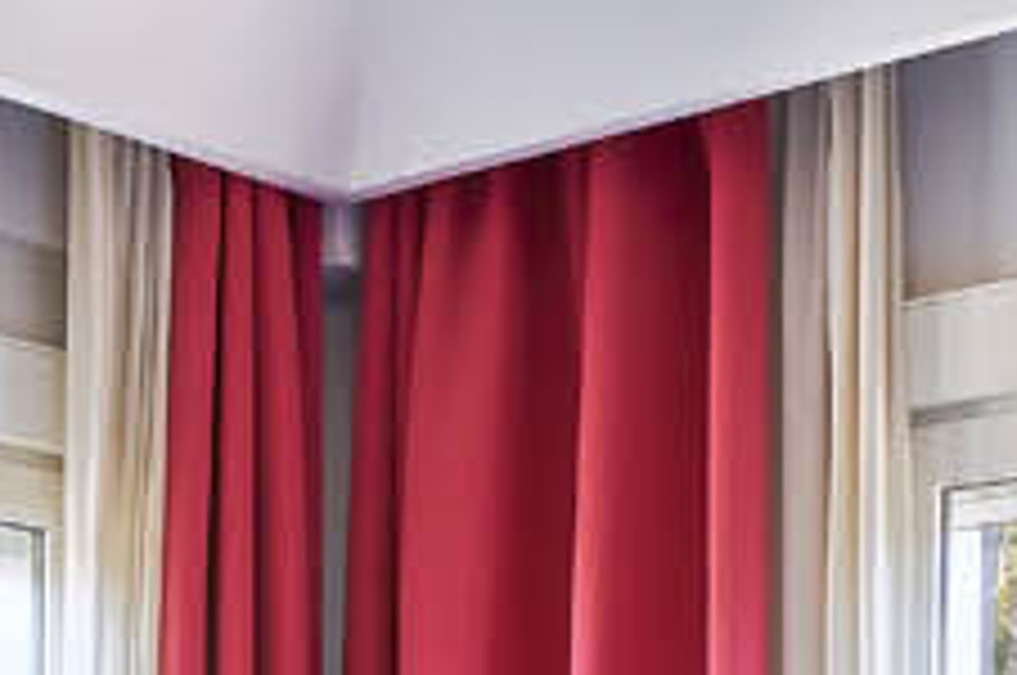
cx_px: -162
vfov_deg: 11.2
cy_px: 1233
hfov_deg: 17.4
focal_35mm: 113
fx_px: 3188
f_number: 13
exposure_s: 1/8
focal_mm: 17
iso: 100
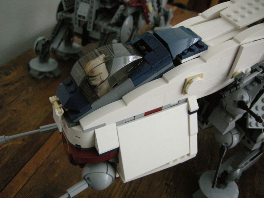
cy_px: 99
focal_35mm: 36
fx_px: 275
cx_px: 132
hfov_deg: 51.4
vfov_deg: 39.7
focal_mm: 7.5
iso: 656
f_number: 2.7
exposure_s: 1/30
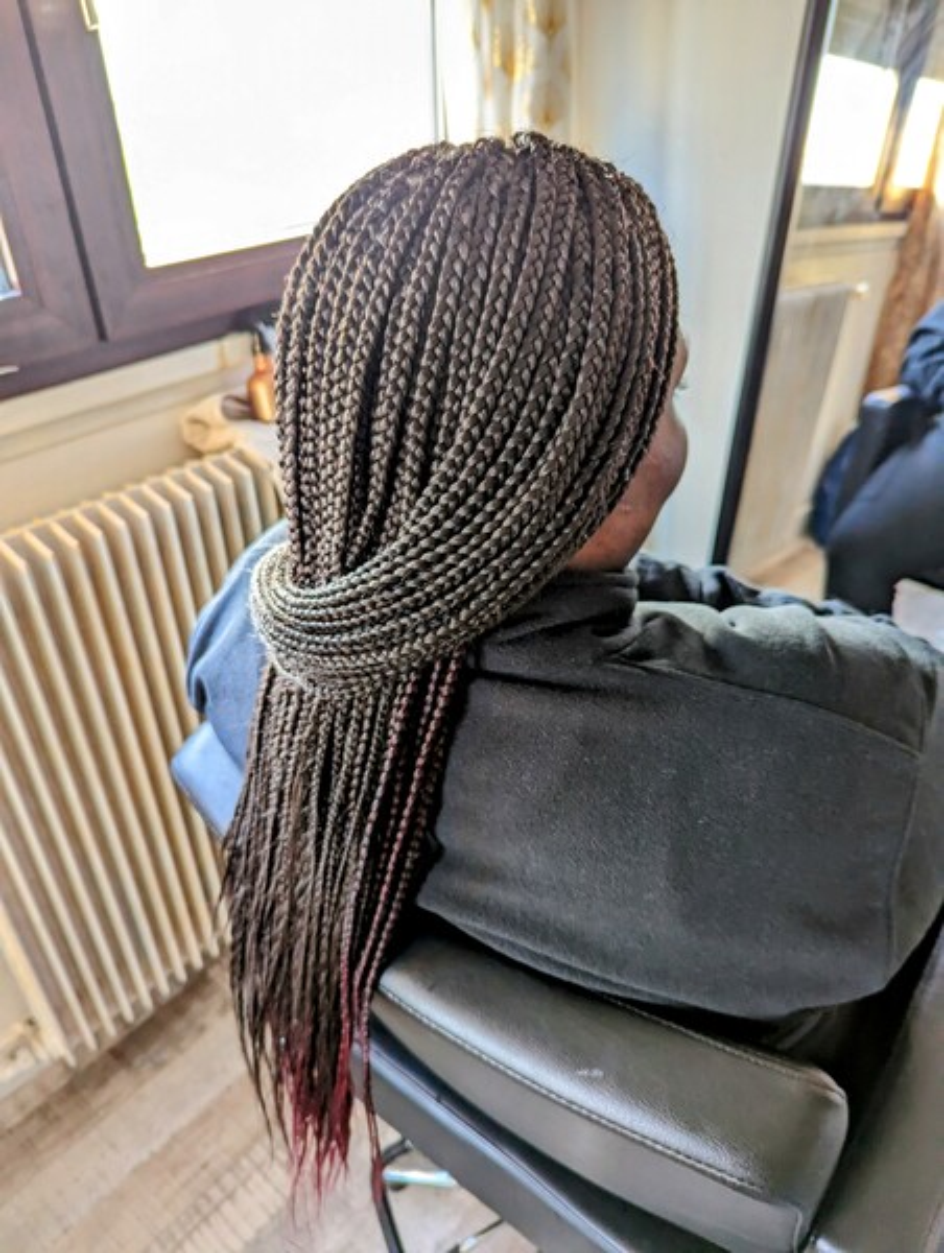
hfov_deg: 57.0
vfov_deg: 71.5
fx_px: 870
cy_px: 626
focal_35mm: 24
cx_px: 472
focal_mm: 6.81
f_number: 1.85
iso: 521
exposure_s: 1/112
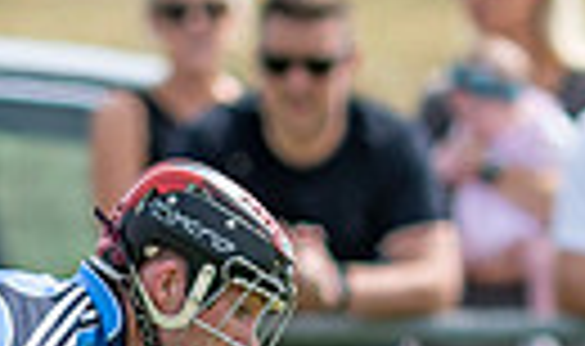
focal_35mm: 3100
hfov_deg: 0.7
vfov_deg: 0.4
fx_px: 48711
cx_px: -183
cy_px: 749
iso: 100
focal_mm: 300
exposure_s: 1/1600
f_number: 2.8
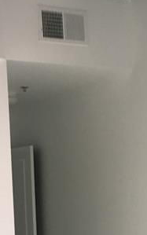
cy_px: 180
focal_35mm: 79
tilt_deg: +0.9
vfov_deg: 25.8
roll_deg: +1.3
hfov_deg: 16.5
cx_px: 63
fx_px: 506
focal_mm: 4.15
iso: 64
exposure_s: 1/33
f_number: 2.2
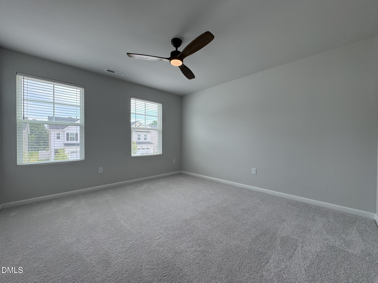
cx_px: 189
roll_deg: -0.6
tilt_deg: -1.0
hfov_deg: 102.1
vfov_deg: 85.7
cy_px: 142
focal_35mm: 14
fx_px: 153
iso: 50
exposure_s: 1/120
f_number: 2.2
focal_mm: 2.22
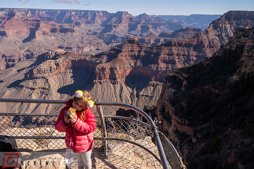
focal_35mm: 24
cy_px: 84
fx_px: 171
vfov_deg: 52.6
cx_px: 128
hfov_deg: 73.2
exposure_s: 1/800
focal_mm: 24
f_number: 8
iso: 400
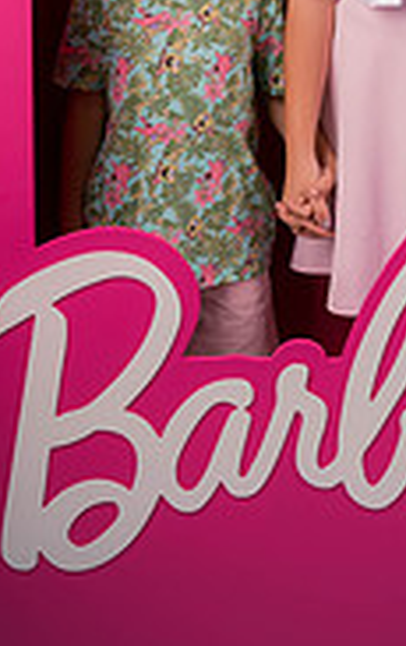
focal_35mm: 100
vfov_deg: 20.1
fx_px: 1763
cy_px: -14
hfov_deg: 13.0
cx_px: 371
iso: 125
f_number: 7.1
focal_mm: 40
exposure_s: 1/125
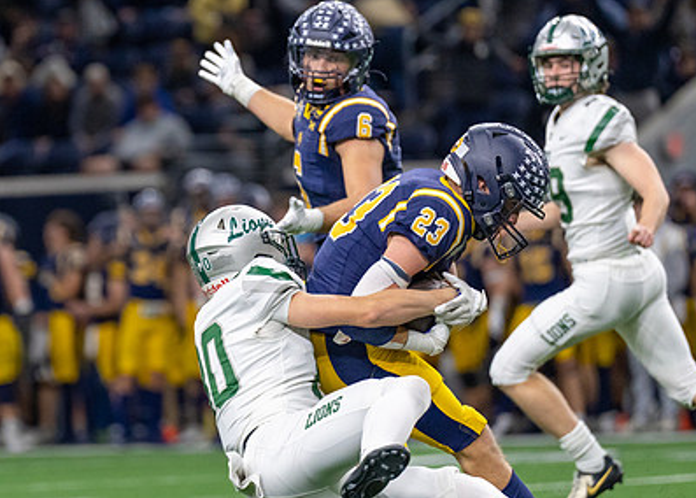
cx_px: 170
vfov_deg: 3.3
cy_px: 221
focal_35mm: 431
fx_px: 8524
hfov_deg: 4.7
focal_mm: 200
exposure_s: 1/1000
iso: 2000
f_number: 2.8
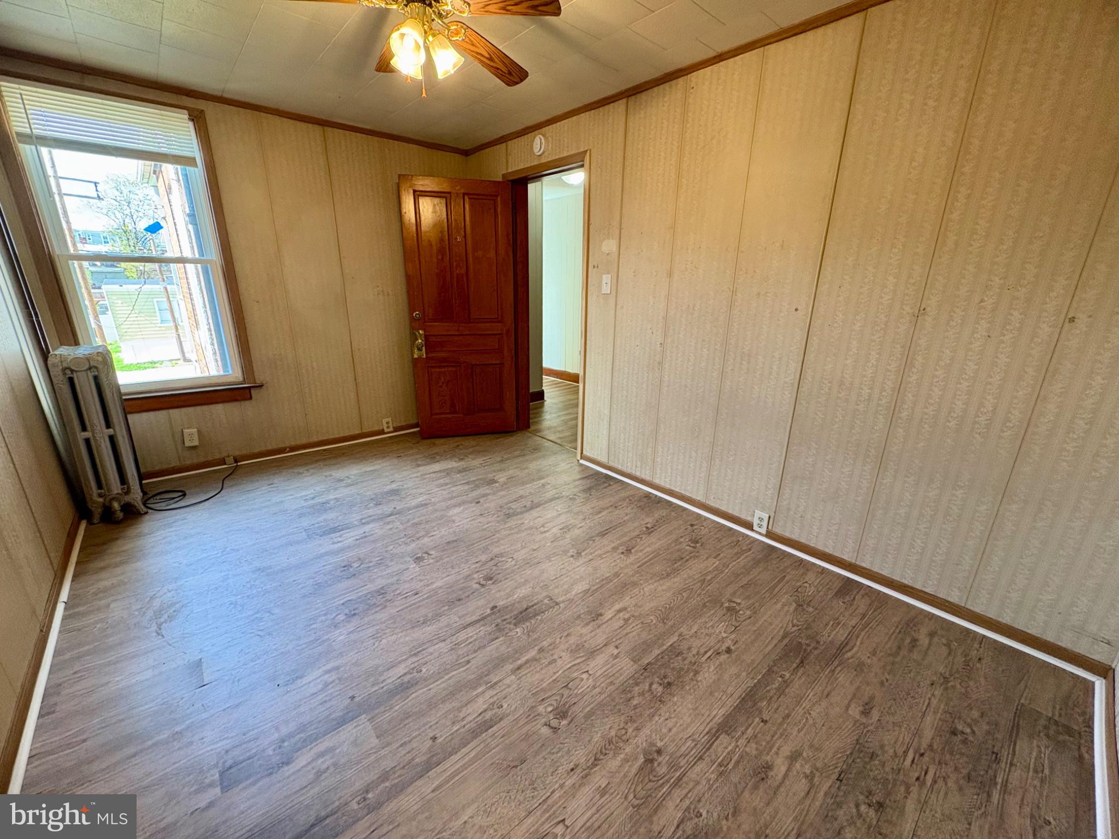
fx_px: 453
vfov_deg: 85.7
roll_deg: -0.8
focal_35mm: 14
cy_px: 420
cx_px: 560
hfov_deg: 102.1
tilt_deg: -17.5
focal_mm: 2.22
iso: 250
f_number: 2.2
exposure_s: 1/60
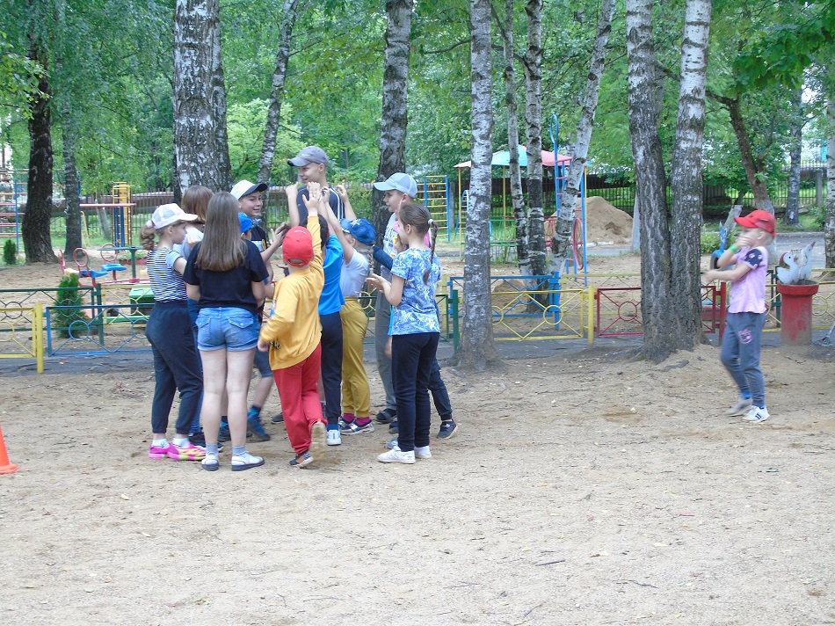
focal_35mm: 62
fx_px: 1495
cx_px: 418
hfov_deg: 31.2
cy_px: 313
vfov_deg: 23.6
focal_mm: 11
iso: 100
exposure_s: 1/30
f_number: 4.5
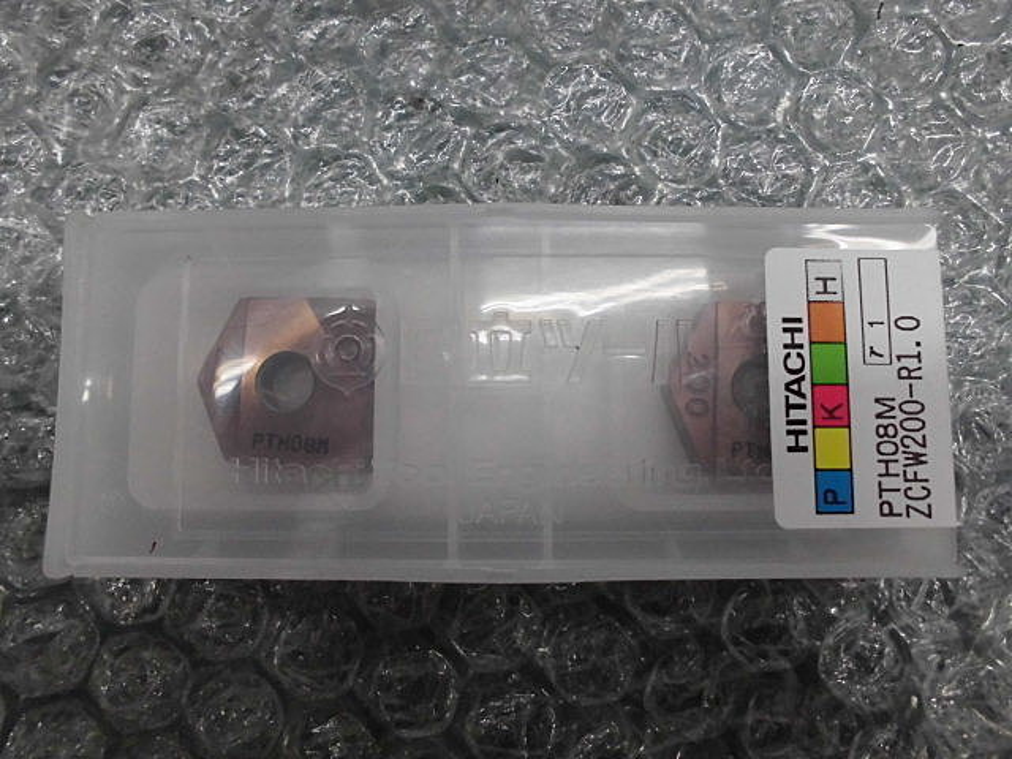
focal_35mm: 26
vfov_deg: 53.1
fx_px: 760
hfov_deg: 67.3
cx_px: 506
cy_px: 380
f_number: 3.5
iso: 400
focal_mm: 4.6
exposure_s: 1/60
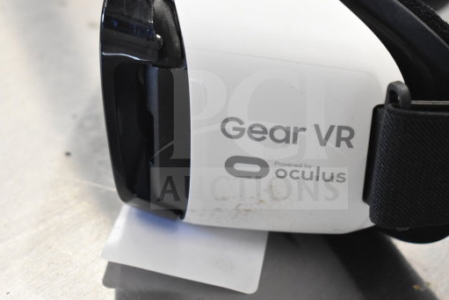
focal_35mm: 86
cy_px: 139
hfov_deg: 23.6
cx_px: 249
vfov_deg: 15.9
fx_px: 1073
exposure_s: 1/80
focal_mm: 48
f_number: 5.3
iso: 2500
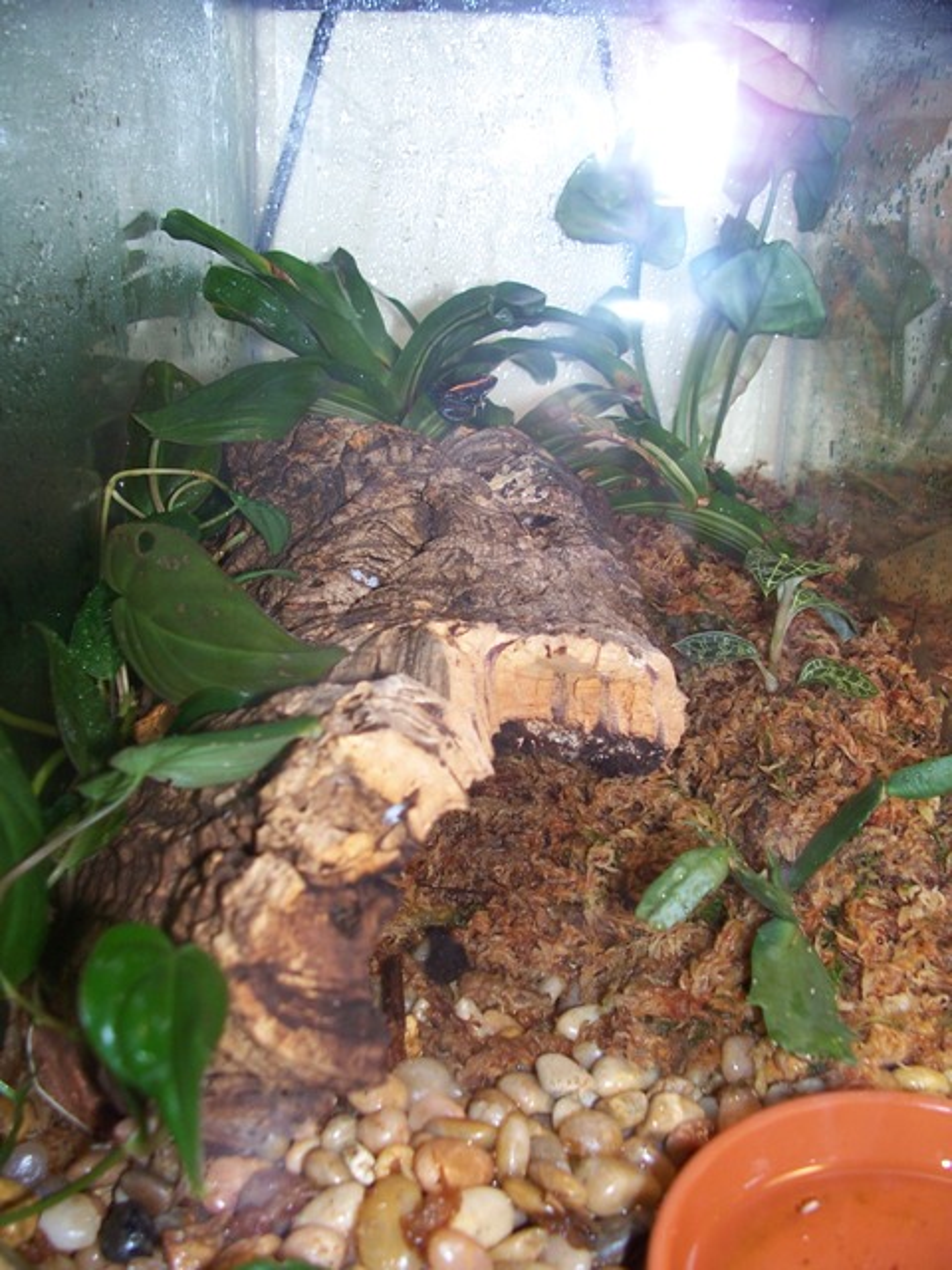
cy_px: 635
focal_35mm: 35
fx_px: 1283
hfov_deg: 40.7
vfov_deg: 52.6
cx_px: 476
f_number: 2.8
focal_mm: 6
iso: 80
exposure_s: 1/60
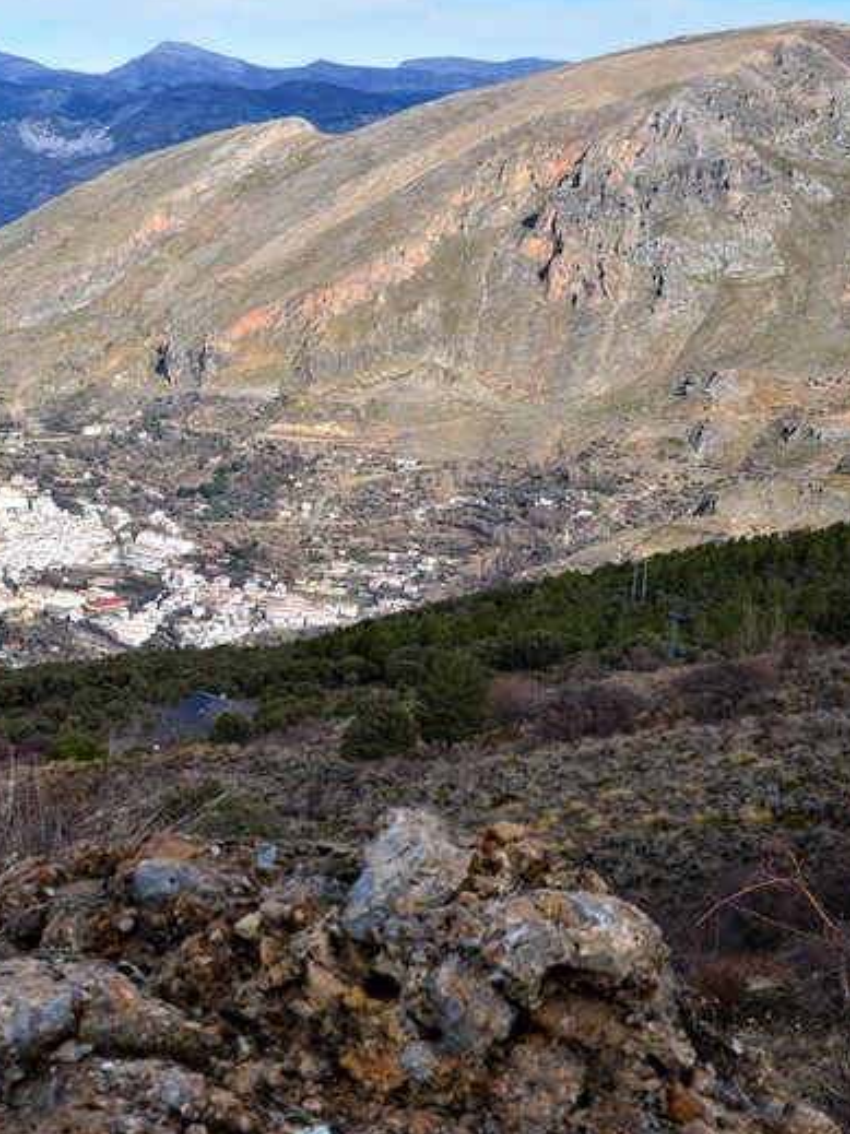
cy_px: 564
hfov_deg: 20.1
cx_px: 4
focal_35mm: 71
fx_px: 2326
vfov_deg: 27.4
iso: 400
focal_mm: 32
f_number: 11
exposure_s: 1/500
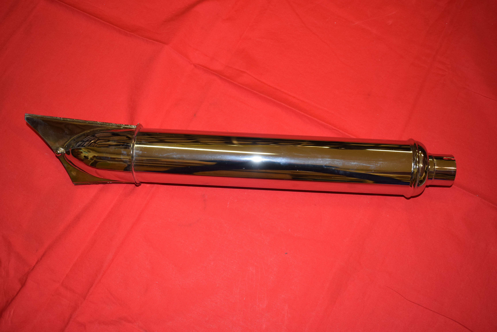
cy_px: 166
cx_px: 248
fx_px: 518
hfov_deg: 51.3
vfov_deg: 35.5
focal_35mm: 38
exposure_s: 1/125
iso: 800
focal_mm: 25
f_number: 5
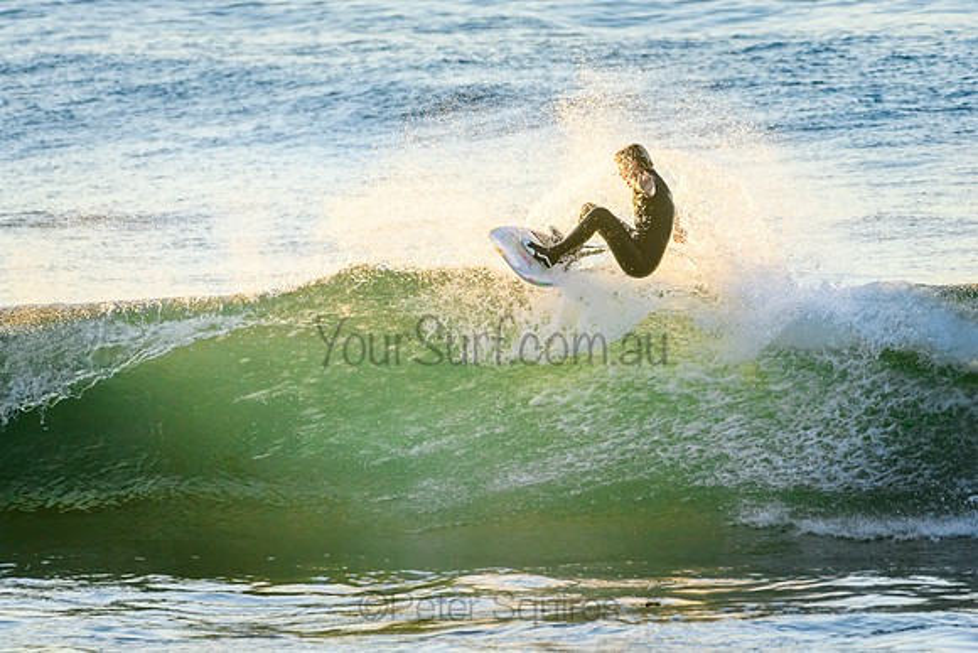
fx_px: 20382
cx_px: 489
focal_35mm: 750
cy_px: 326
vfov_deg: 1.8
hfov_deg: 2.7
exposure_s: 1/1250
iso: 640
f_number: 5.6
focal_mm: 500
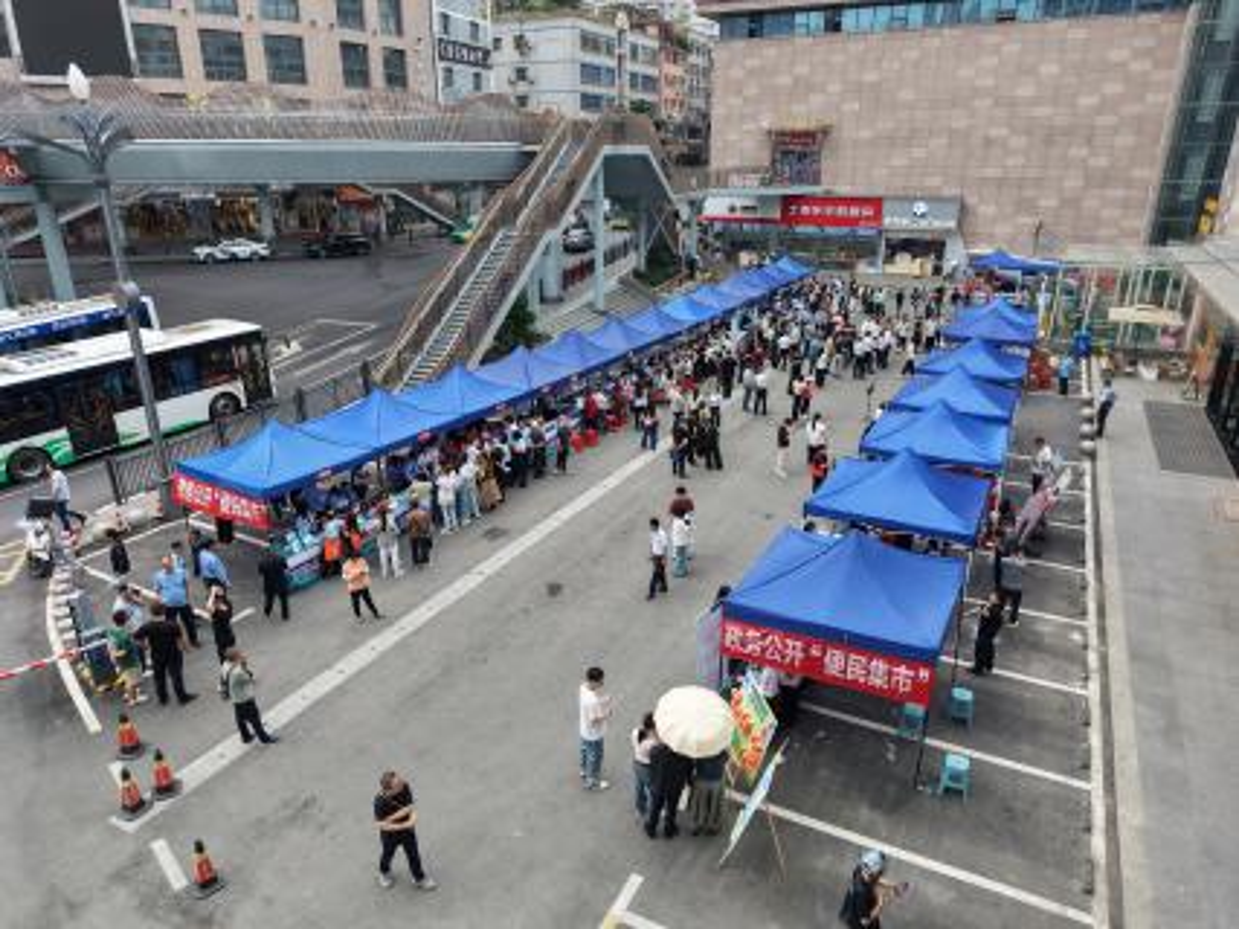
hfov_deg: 71.6
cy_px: 464
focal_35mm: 24
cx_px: 620
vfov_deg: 56.8
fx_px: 859
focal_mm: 8.67
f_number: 1.8
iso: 200
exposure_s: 1/1600
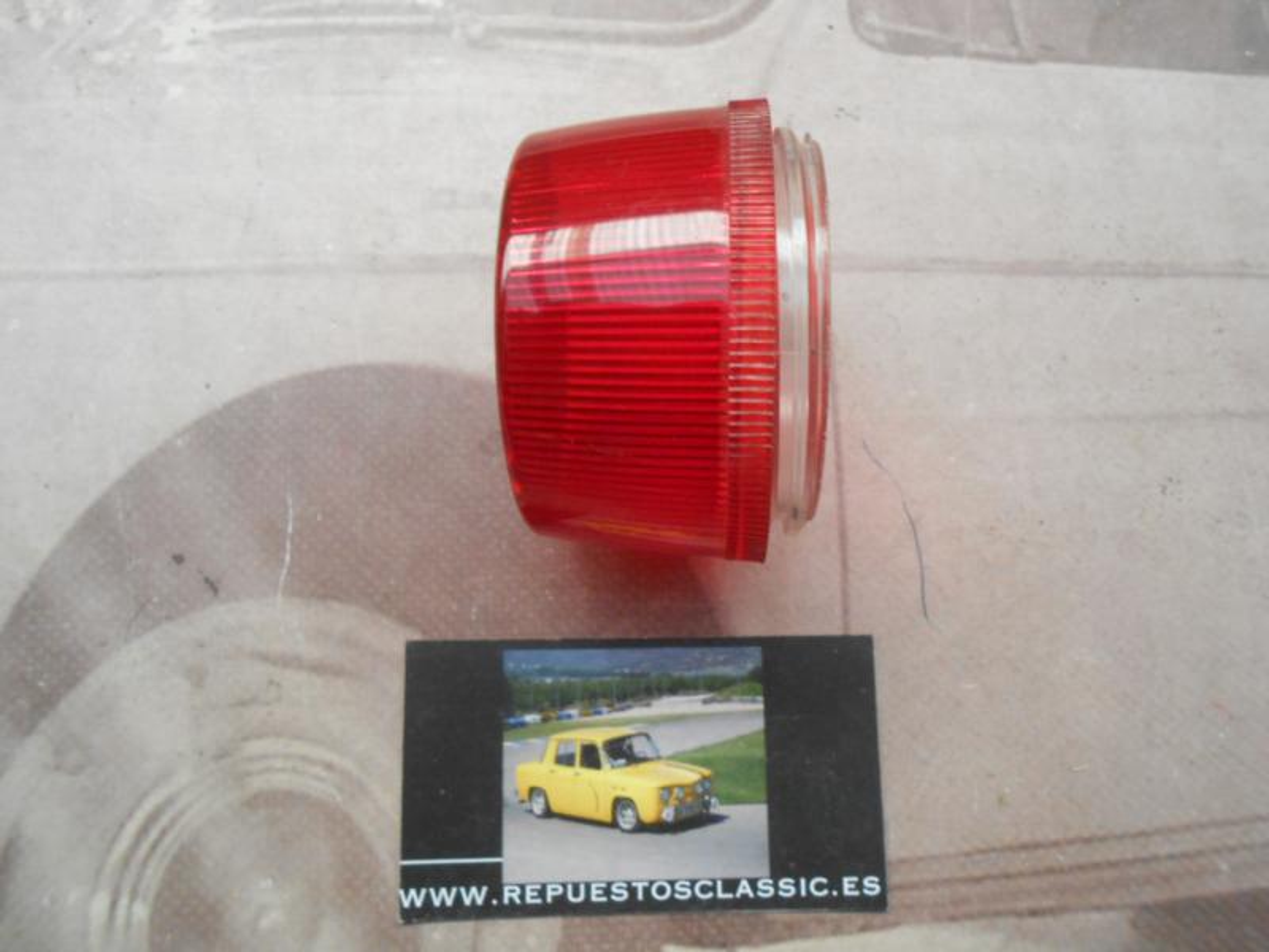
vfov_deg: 53.1
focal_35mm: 26
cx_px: 634
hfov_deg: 67.3
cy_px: 476
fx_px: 953
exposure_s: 1/30
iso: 320
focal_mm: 4.6
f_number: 3.5
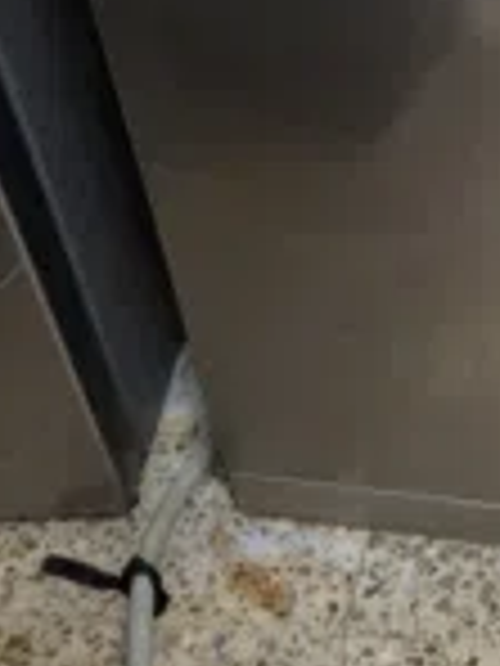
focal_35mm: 62
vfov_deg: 30.1
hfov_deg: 22.2
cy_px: 90
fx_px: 1194
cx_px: 563
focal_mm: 5.54
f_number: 1.8
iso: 800
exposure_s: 1/25
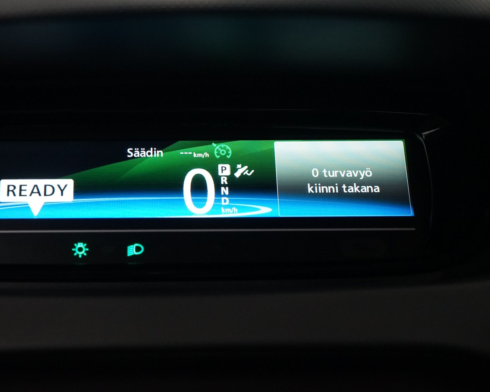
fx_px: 812
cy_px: 166
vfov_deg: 27.1
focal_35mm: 56
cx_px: 157
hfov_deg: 33.2
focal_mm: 43
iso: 3200
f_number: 4.5
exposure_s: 1/160
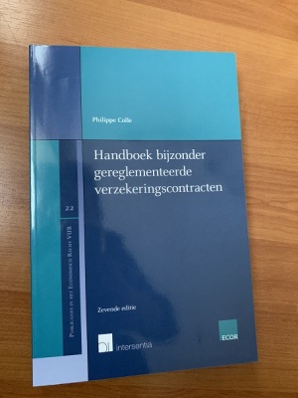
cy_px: 199
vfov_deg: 67.3
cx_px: 149
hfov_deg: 53.1
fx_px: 298
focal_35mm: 26
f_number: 1.8
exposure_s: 1/30
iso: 400
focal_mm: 4.25
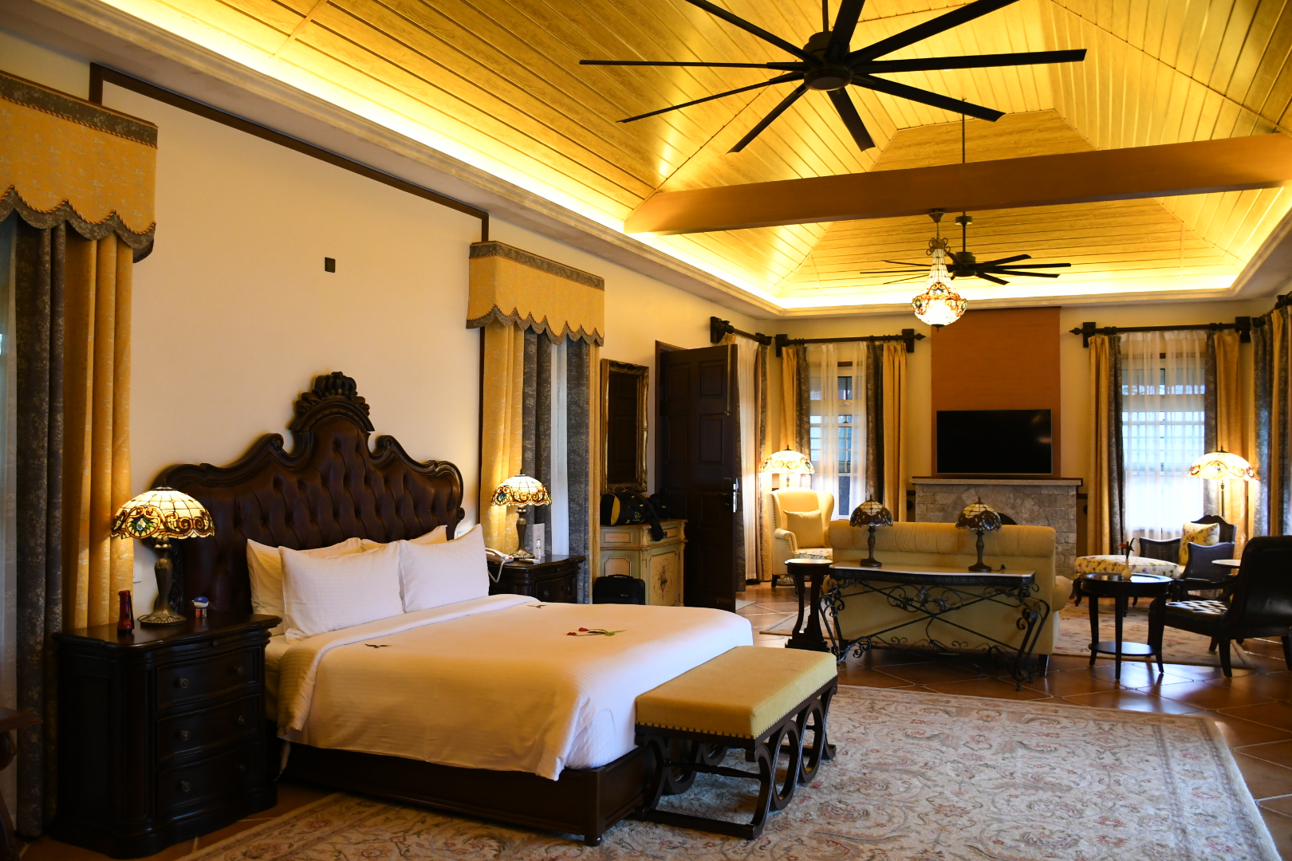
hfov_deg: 67.4
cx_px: 646
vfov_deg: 47.9
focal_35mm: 27
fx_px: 969
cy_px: 430
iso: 1600
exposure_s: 1/80
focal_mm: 18
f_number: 3.5
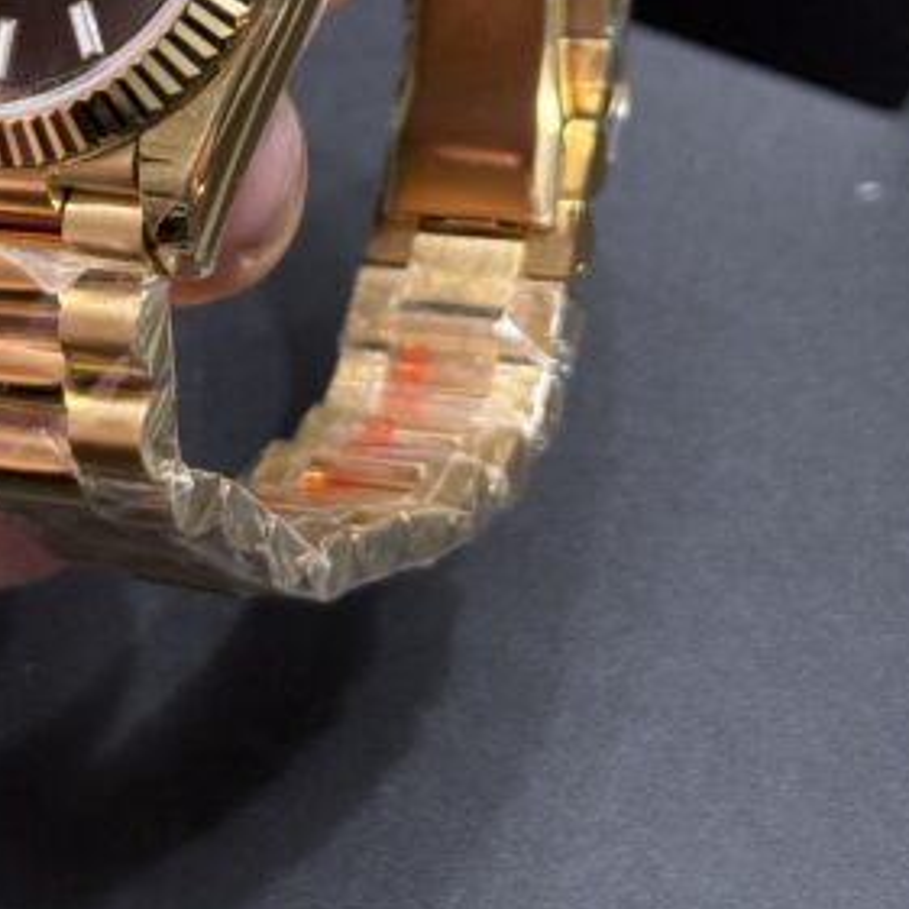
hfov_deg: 14.3
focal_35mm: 121
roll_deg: -1.8
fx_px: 3595
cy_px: -162
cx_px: 168
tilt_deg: -44.7
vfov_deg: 14.0
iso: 125
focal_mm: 6.76
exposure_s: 1/100
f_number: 1.78
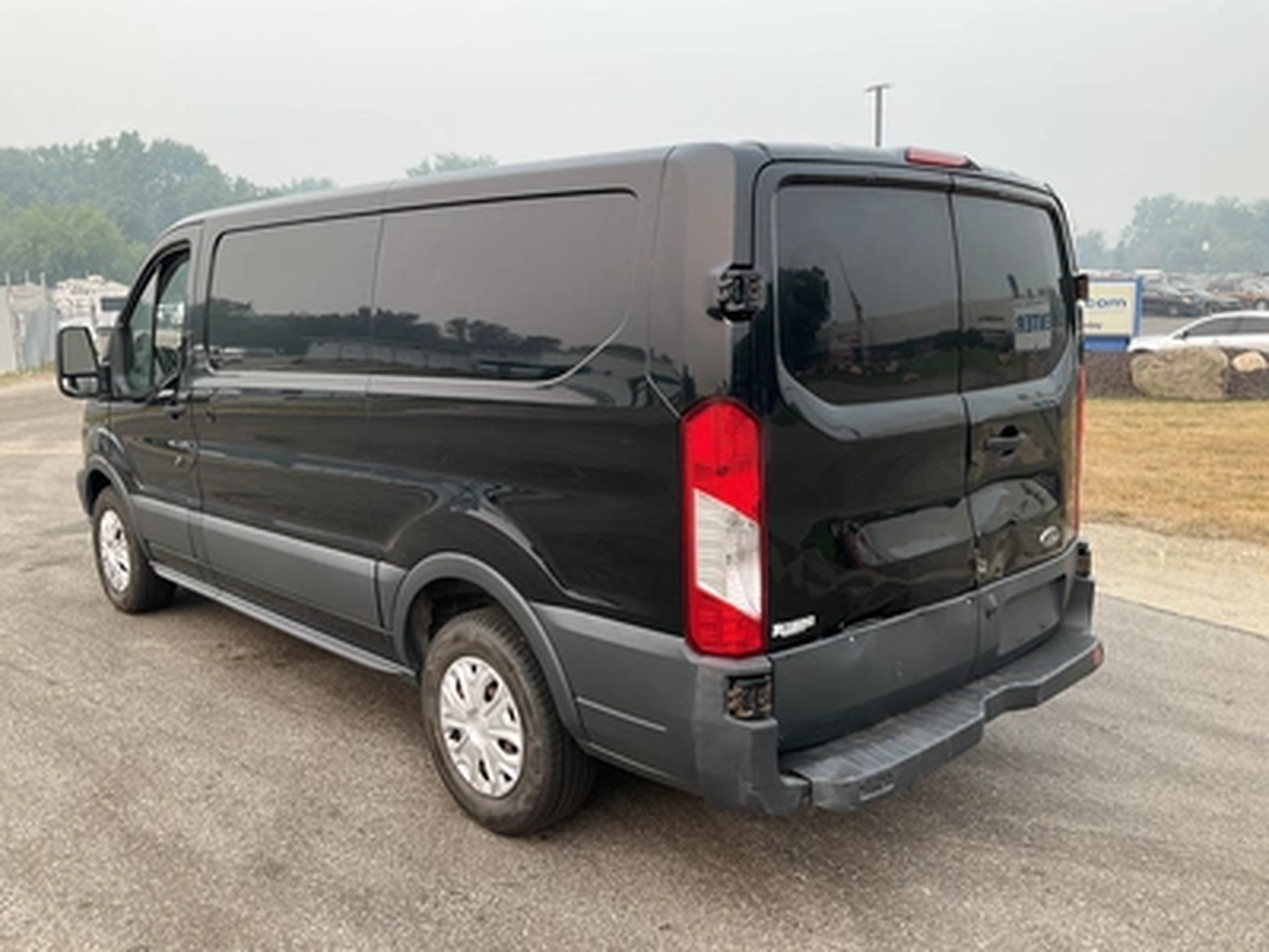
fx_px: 1063
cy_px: 476
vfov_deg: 48.2
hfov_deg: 61.7
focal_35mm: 29
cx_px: 634
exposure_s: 1/260
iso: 25
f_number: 1.8
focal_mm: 3
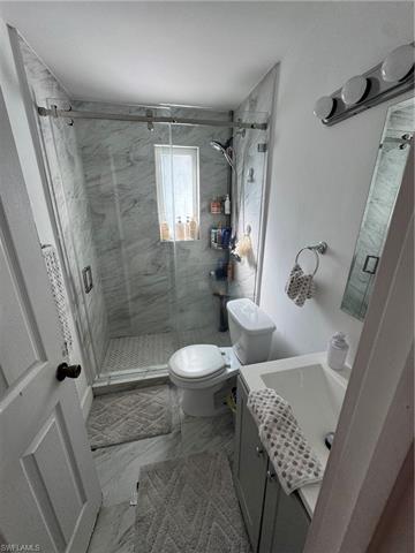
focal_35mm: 14
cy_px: 276
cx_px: 208
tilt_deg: -17.4
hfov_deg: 85.7
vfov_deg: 102.1
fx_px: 224
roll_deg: +0.2
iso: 80
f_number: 2.2
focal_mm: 2.22
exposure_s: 1/120
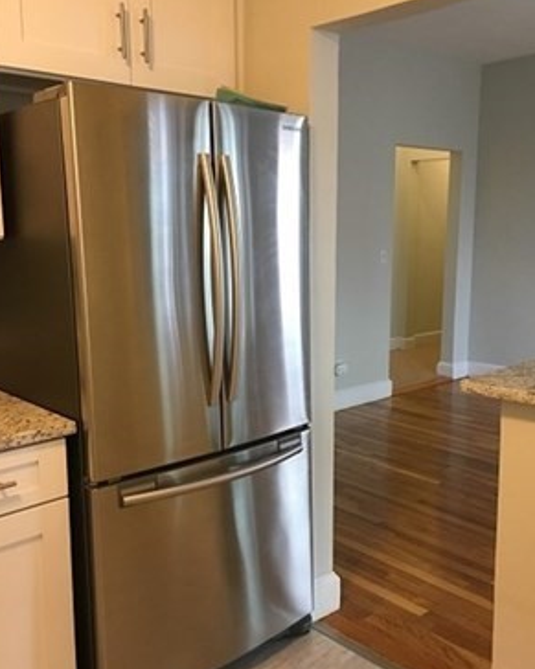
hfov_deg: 42.1
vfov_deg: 51.5
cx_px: 302
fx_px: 693
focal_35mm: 35
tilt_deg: -8.8
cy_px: 338
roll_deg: +0.5
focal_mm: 4.15
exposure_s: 1/30
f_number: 2.2
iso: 100
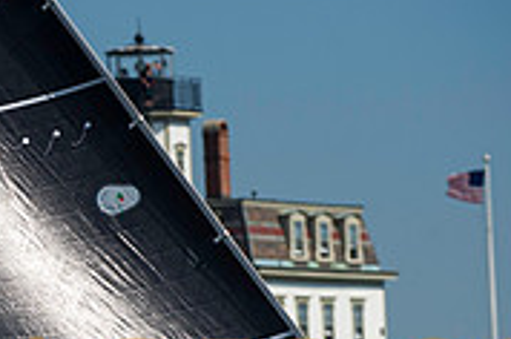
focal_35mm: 510
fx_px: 7226
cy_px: 362
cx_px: -146
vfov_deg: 2.7
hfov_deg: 4.0
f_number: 4
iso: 320
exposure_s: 1/5000
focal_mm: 155
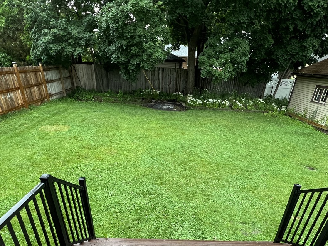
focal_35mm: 22
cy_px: 207
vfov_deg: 55.4
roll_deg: -3.7
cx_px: 175
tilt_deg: -33.0
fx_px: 208
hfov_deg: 76.3
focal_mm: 1.57
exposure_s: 1/99
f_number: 1.8
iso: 160
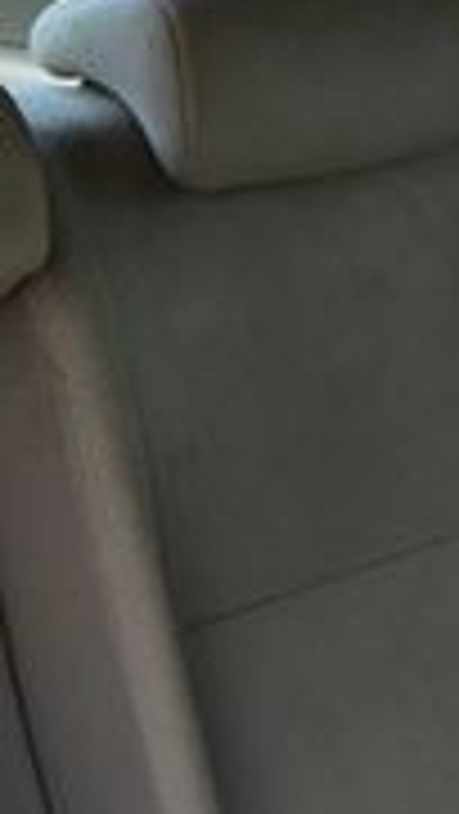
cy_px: 863
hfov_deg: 10.1
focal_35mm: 117
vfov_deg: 17.8
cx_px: -216
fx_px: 2525
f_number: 8
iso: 400
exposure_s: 1/60
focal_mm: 21
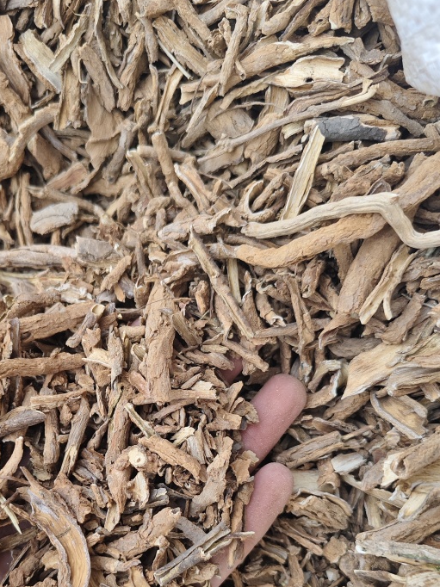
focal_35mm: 36
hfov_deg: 39.2
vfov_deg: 49.7
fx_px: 611
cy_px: 424
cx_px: 151
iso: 400
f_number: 1.88
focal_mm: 5.56
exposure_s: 1/626
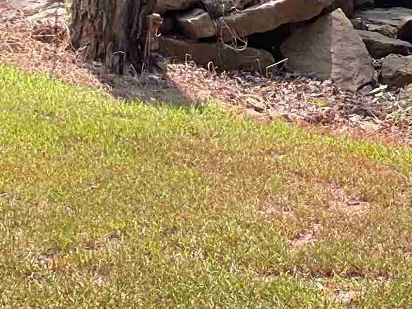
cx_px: 781
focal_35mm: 127
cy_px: -156
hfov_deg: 13.6
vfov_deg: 11.2
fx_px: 1512
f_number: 1.8
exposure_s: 1/231
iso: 16
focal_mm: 3
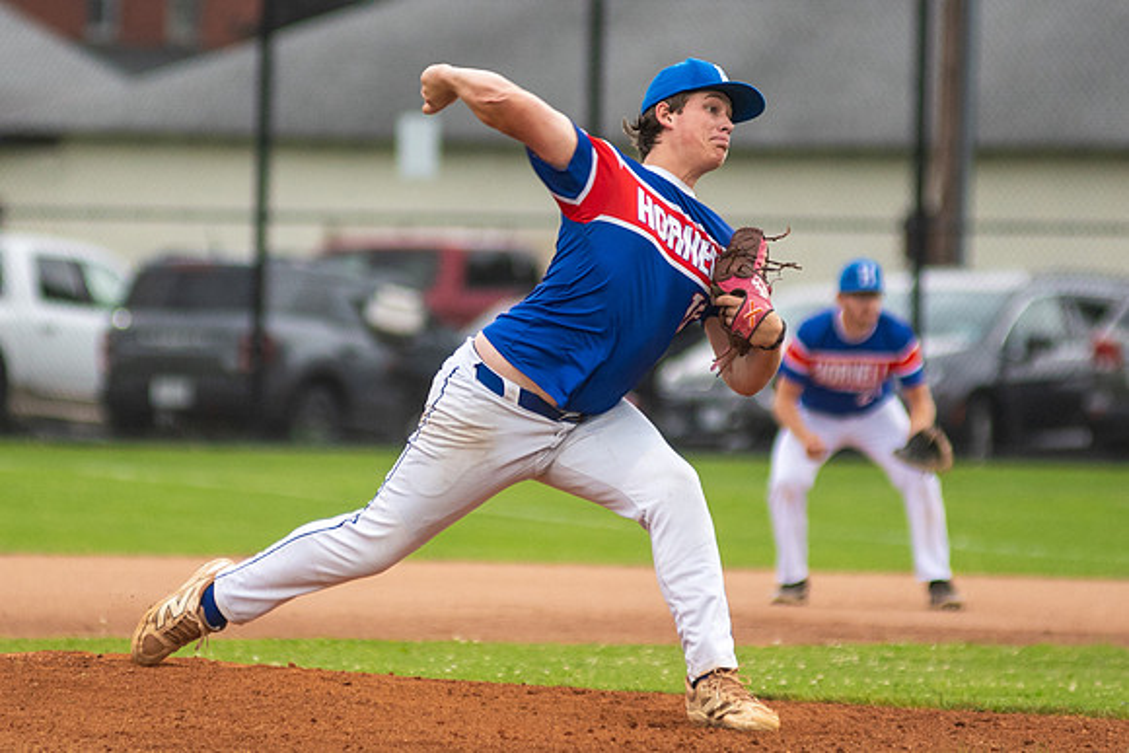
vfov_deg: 3.0
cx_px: 462
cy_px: 318
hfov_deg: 4.4
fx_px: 14529
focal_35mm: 463
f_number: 2.8
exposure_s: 1/1000
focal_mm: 200
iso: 500
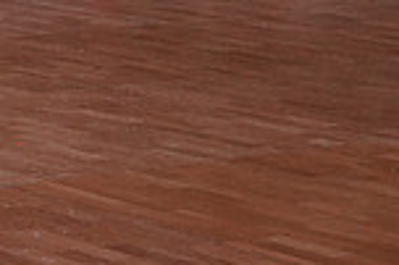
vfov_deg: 6.3
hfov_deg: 9.2
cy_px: -164
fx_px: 2369
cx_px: -310
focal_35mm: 214
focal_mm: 56
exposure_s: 1/400
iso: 2000
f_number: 5.6
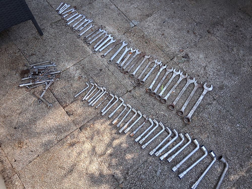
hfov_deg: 67.3
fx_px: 189
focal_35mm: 26
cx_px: 126
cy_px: 94
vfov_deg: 53.1
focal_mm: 3.98
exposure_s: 1/120
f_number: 1.8
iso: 250
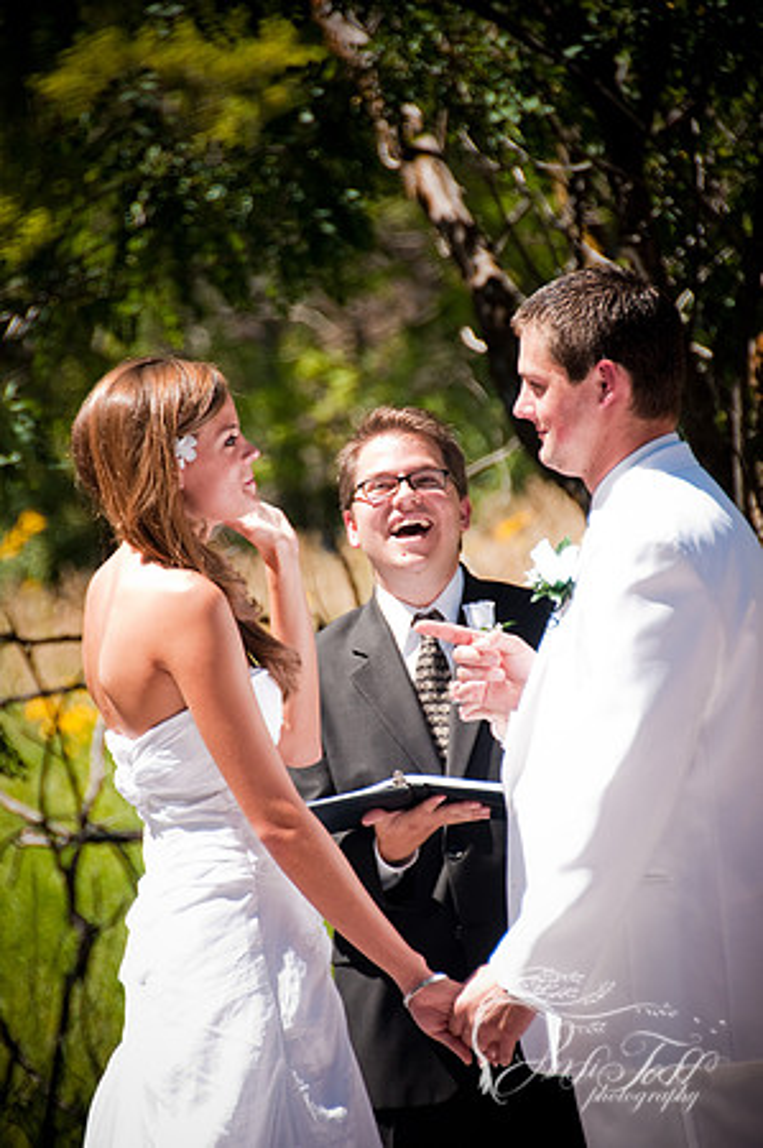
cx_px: 382
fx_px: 8125
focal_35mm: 255
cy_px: 574
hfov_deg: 5.4
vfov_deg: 8.1
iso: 500
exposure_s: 1/250
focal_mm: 170
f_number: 5.6
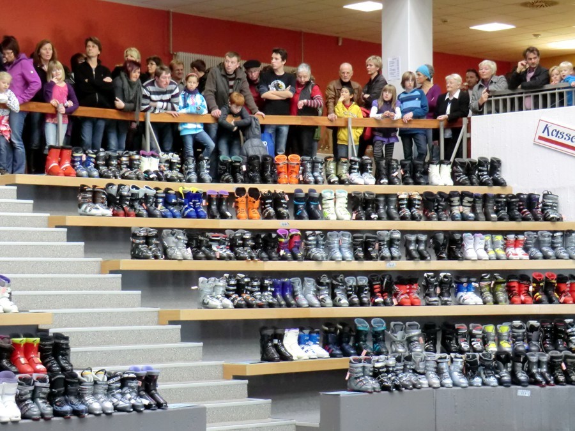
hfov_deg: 22.0
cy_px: 216
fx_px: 1478
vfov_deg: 16.6
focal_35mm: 89
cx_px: 288
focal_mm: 16
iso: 800
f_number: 4.8
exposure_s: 1/60
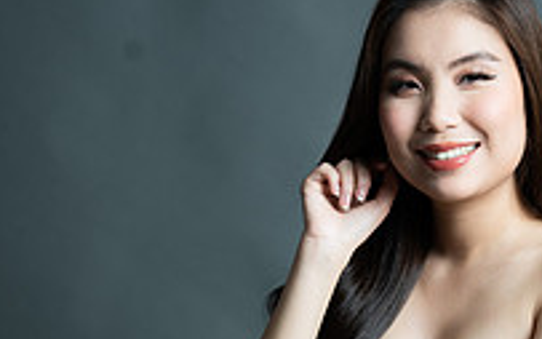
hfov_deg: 13.2
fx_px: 2335
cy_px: 395
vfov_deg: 8.2
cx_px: 366
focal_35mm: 158
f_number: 5
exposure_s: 1/200
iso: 200
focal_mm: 70
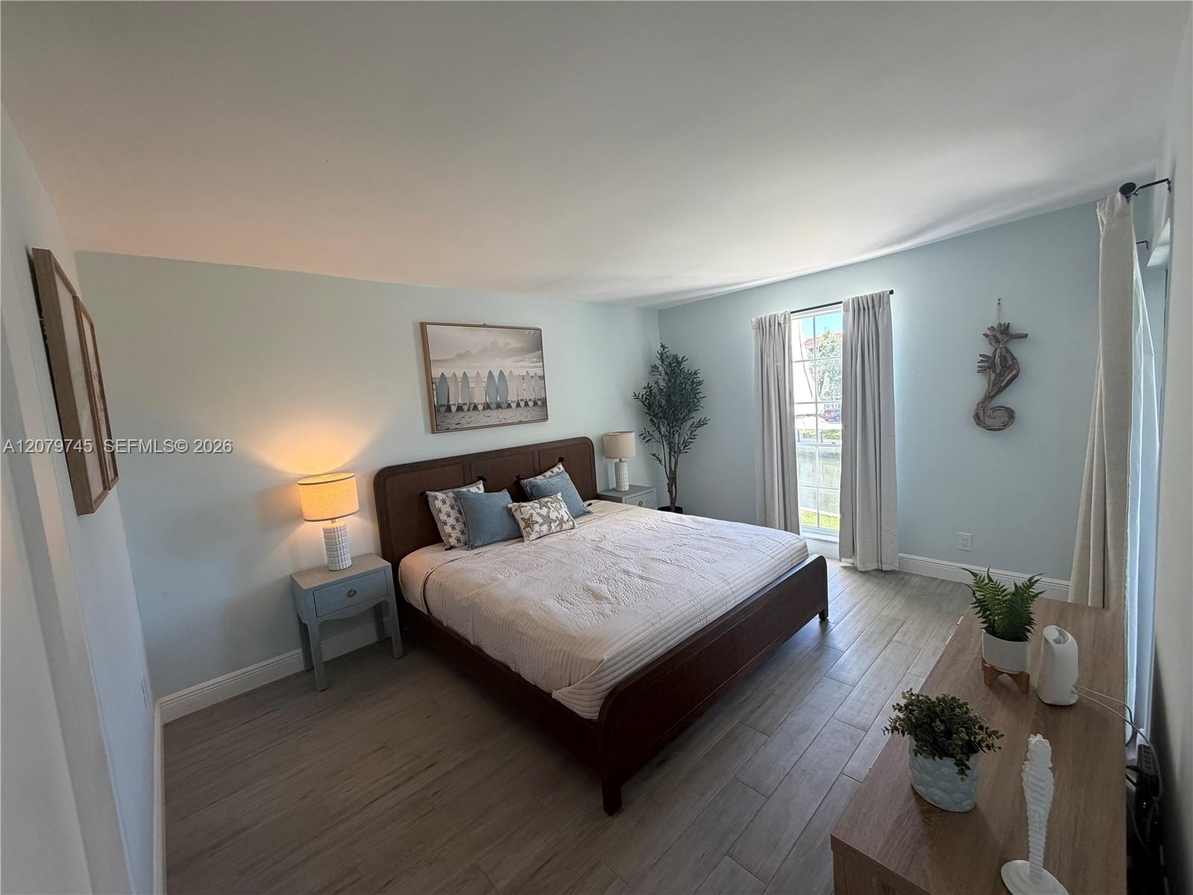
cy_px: 448
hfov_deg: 102.1
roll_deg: +4.8
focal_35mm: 14
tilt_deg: -6.1
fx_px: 482
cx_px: 596
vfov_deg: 85.7
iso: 125
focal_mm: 2.22
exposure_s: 1/120
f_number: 2.2
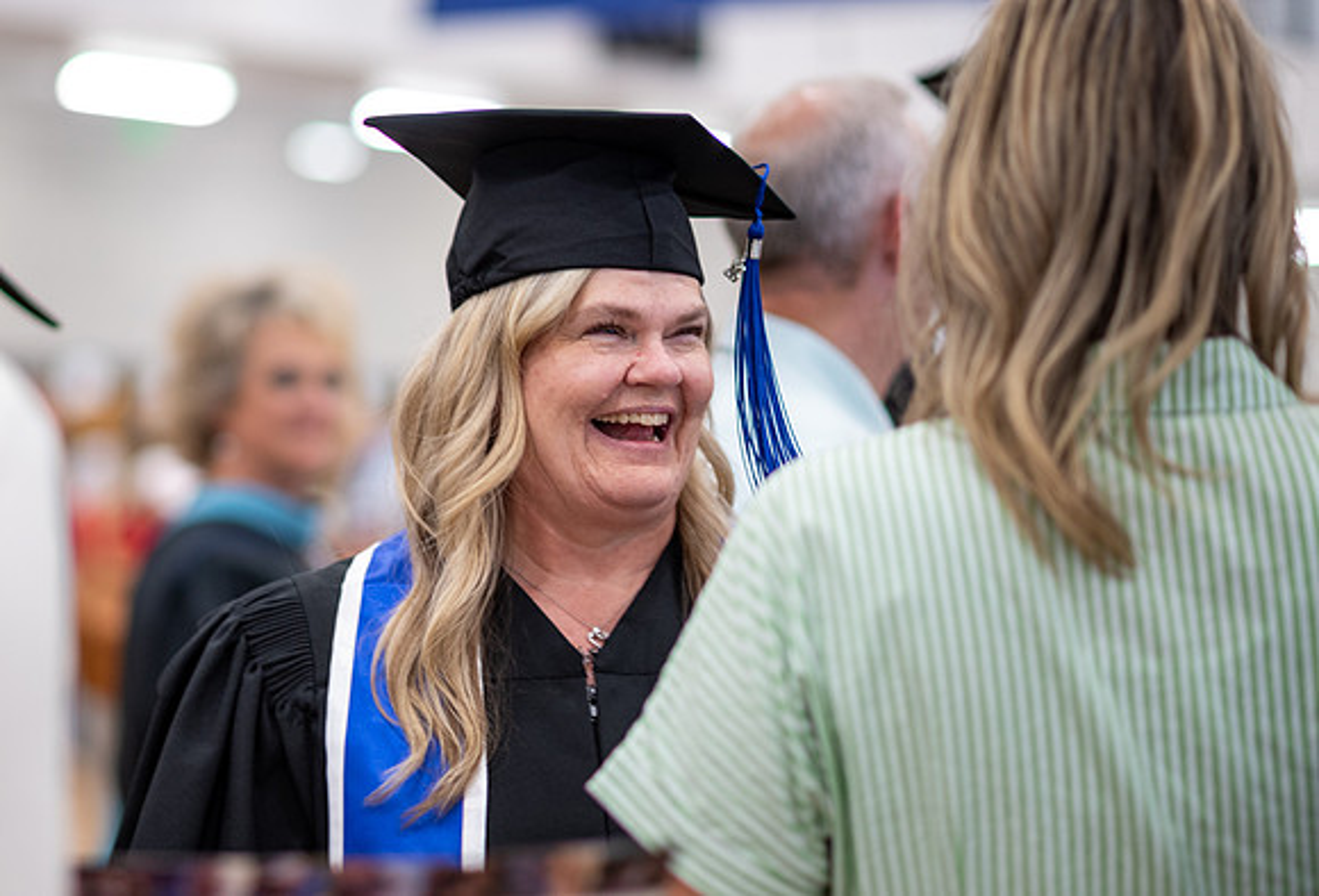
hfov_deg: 16.5
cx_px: 360
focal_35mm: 123
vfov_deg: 11.3
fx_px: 4531
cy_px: 372
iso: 500
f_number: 1.8
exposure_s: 1/125
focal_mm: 85
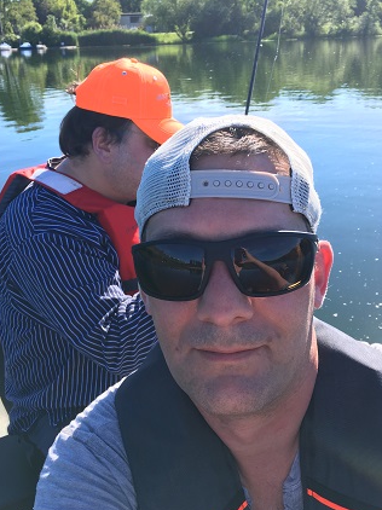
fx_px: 486
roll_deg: +3.5
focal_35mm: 33
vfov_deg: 55.3
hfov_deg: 42.9
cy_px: 234
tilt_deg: -20.1
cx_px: 195
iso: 25
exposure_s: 1/422
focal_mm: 4.15
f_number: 2.2
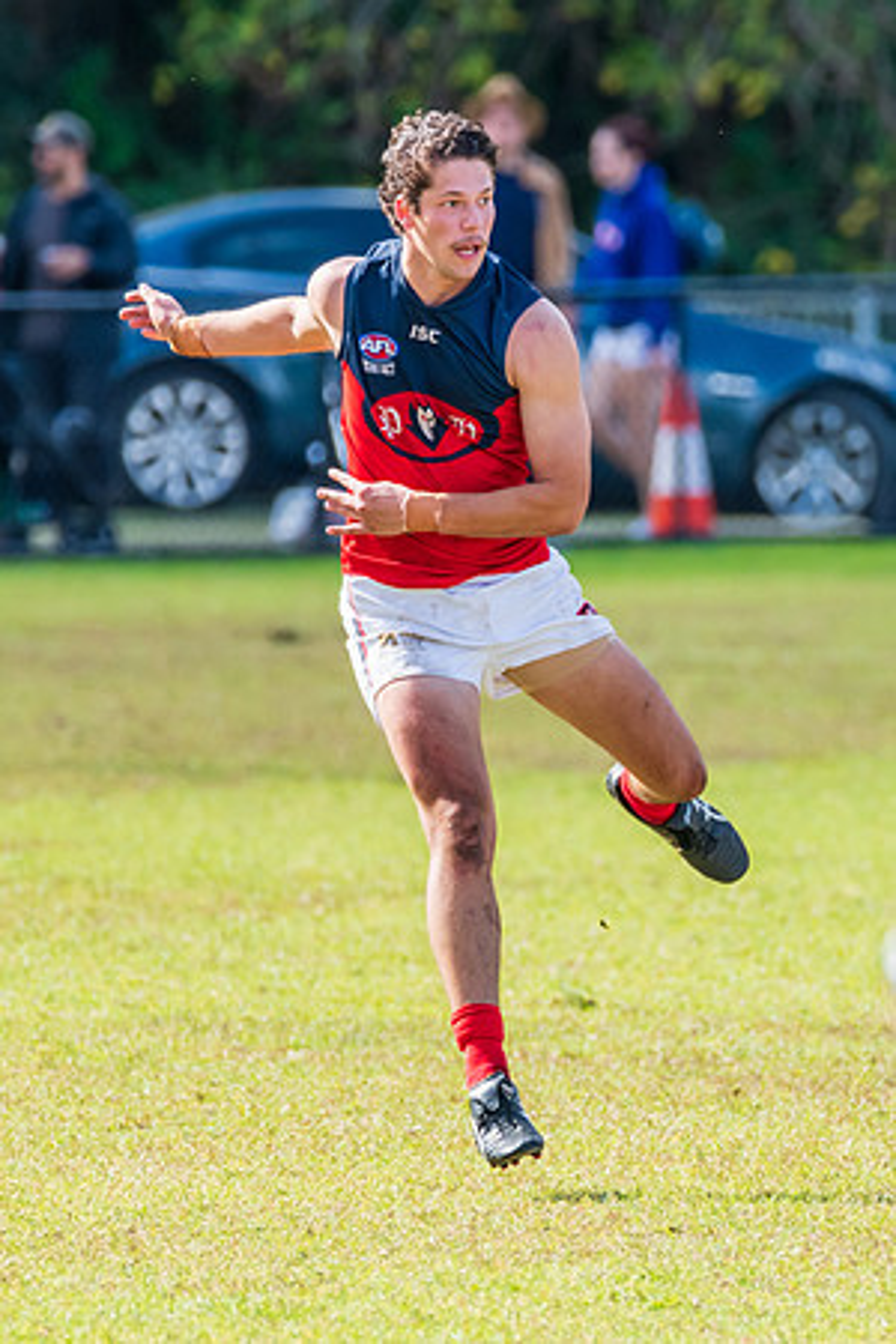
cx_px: 749
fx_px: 27968
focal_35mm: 749
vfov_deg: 2.8
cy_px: 786
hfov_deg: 1.8
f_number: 7.1
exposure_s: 1/1600
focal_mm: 420
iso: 800
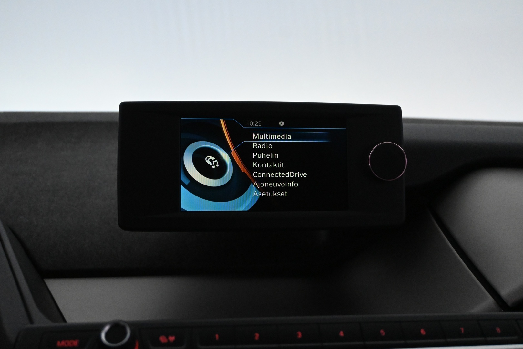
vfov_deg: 35.5
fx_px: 545
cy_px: 174
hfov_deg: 51.3
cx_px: 262
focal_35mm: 38
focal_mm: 25
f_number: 4.5
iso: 6400
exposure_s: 1/320
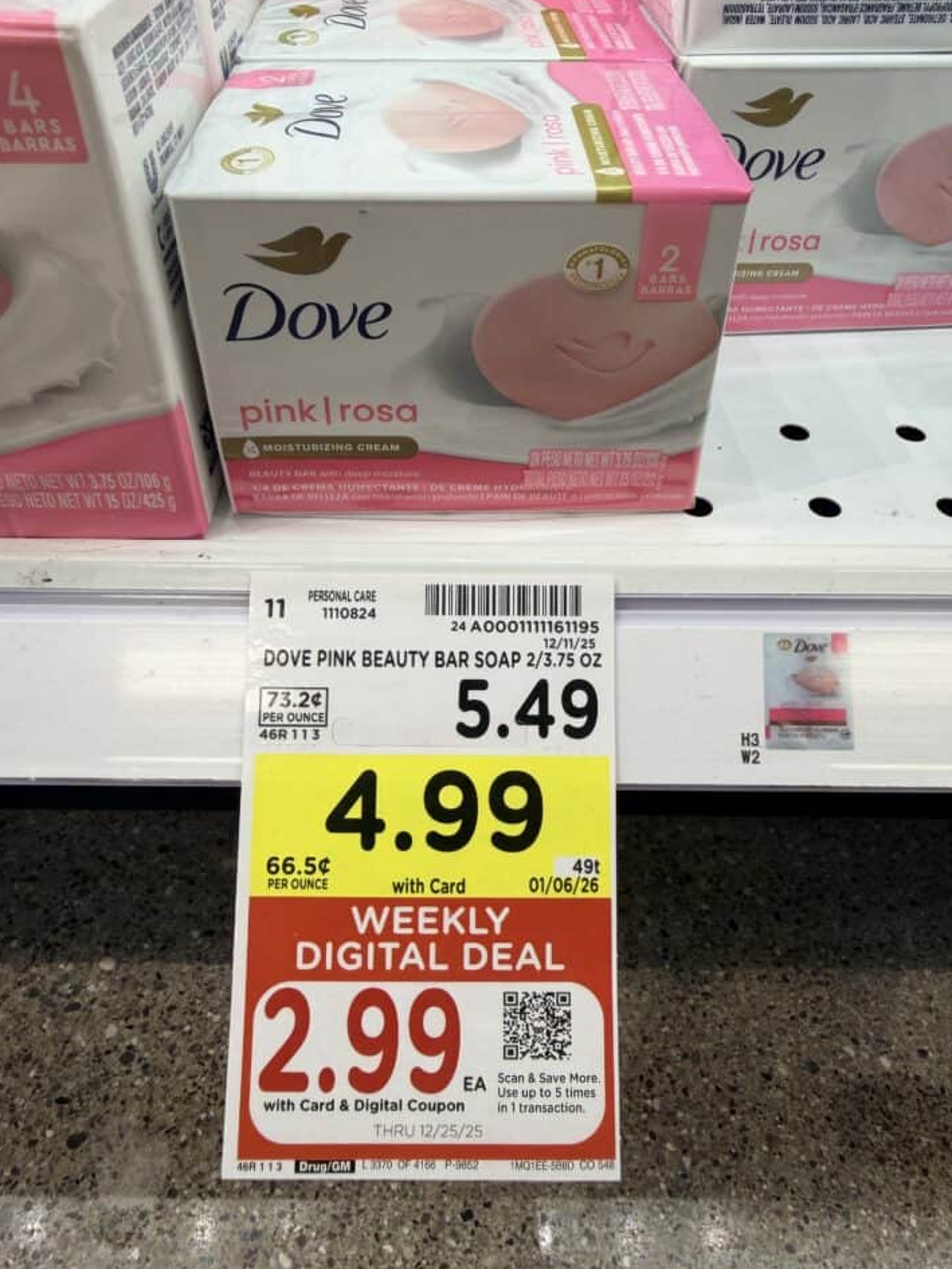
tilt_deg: -41.6
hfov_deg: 53.1
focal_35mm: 26
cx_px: 477
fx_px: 953
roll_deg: -0.7
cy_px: 604
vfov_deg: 67.3
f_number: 2.2
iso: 32
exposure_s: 1/63
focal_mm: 2.22
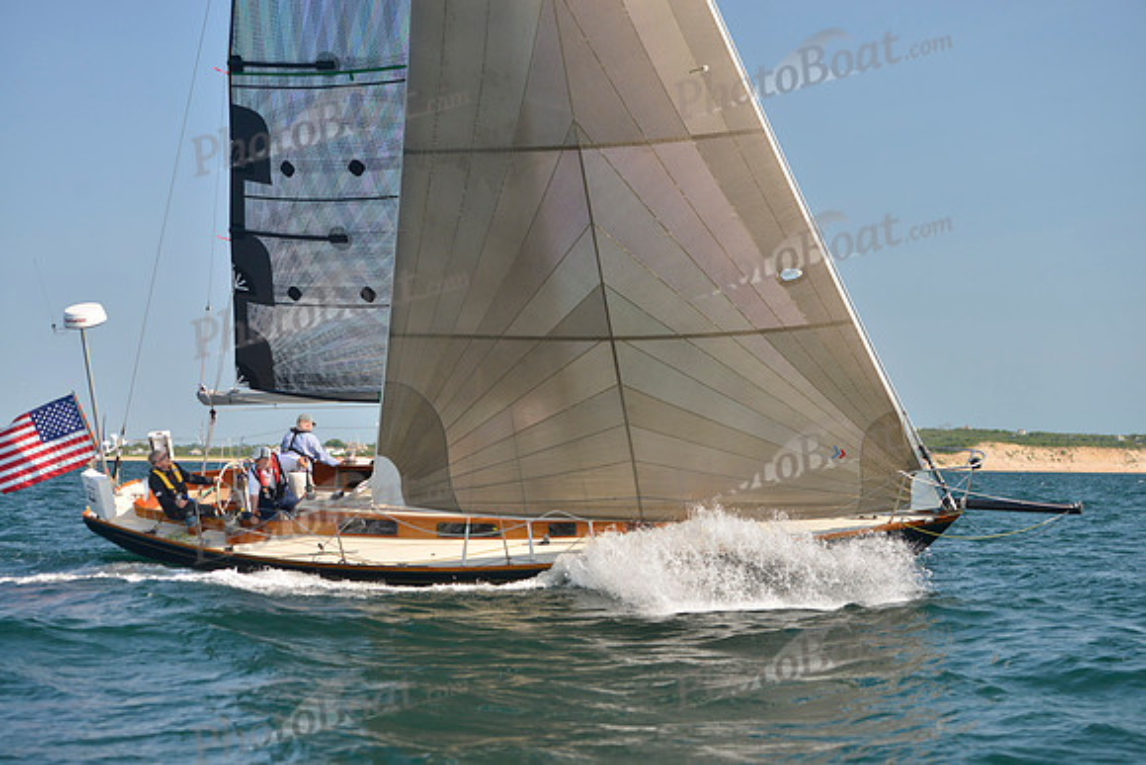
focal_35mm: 70
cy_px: 382
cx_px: 573
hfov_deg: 28.8
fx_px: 2229
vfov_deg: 19.5
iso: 400
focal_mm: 70
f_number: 4.5
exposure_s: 1/1000
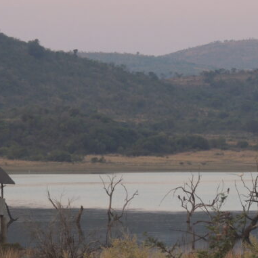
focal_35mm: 356
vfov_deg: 4.9
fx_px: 3002
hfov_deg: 4.9
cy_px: 129
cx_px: 79
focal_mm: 35.6
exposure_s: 1/125
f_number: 4.6
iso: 250
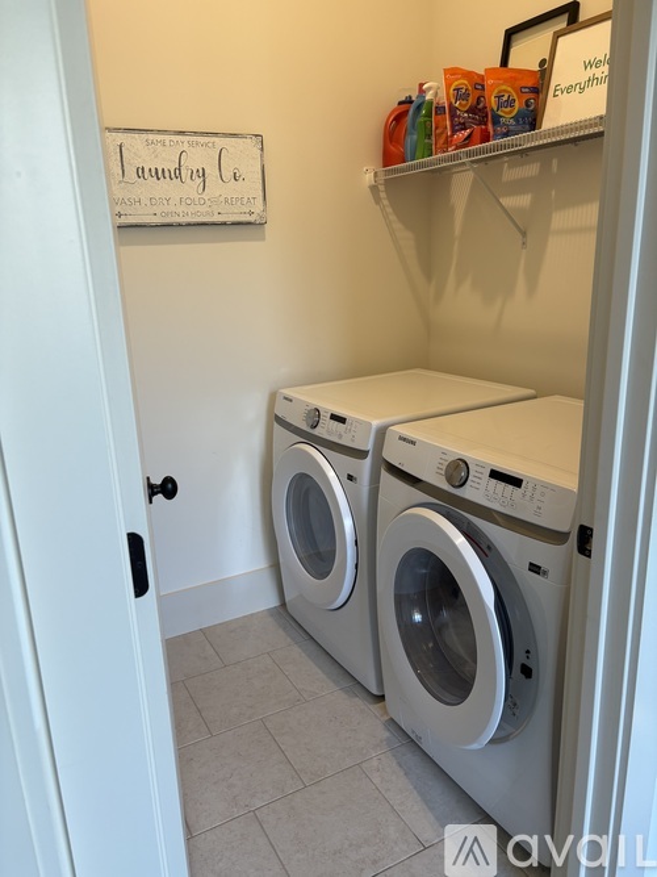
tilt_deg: -14.2
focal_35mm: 26
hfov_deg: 53.0
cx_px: 328
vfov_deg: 67.3
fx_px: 658
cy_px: 438
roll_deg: +2.5
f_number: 1.6
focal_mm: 5.96
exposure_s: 1/60
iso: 80
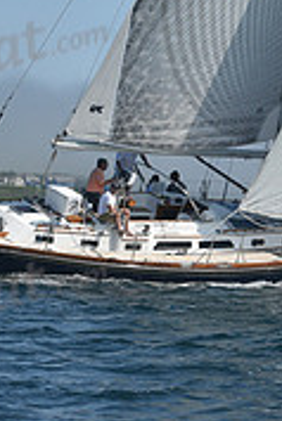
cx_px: 231
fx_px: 2674
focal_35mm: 228
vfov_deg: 8.9
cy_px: -88
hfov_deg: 6.0
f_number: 9
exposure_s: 1/1600
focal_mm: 70
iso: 320
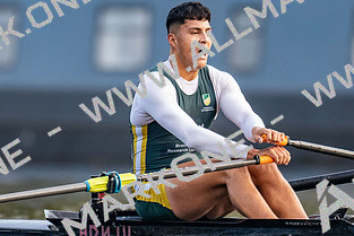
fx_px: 16428
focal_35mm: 1670
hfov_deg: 1.2
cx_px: 219
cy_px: 126
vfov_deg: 0.8
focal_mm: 600
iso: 1800
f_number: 4
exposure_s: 1/2500
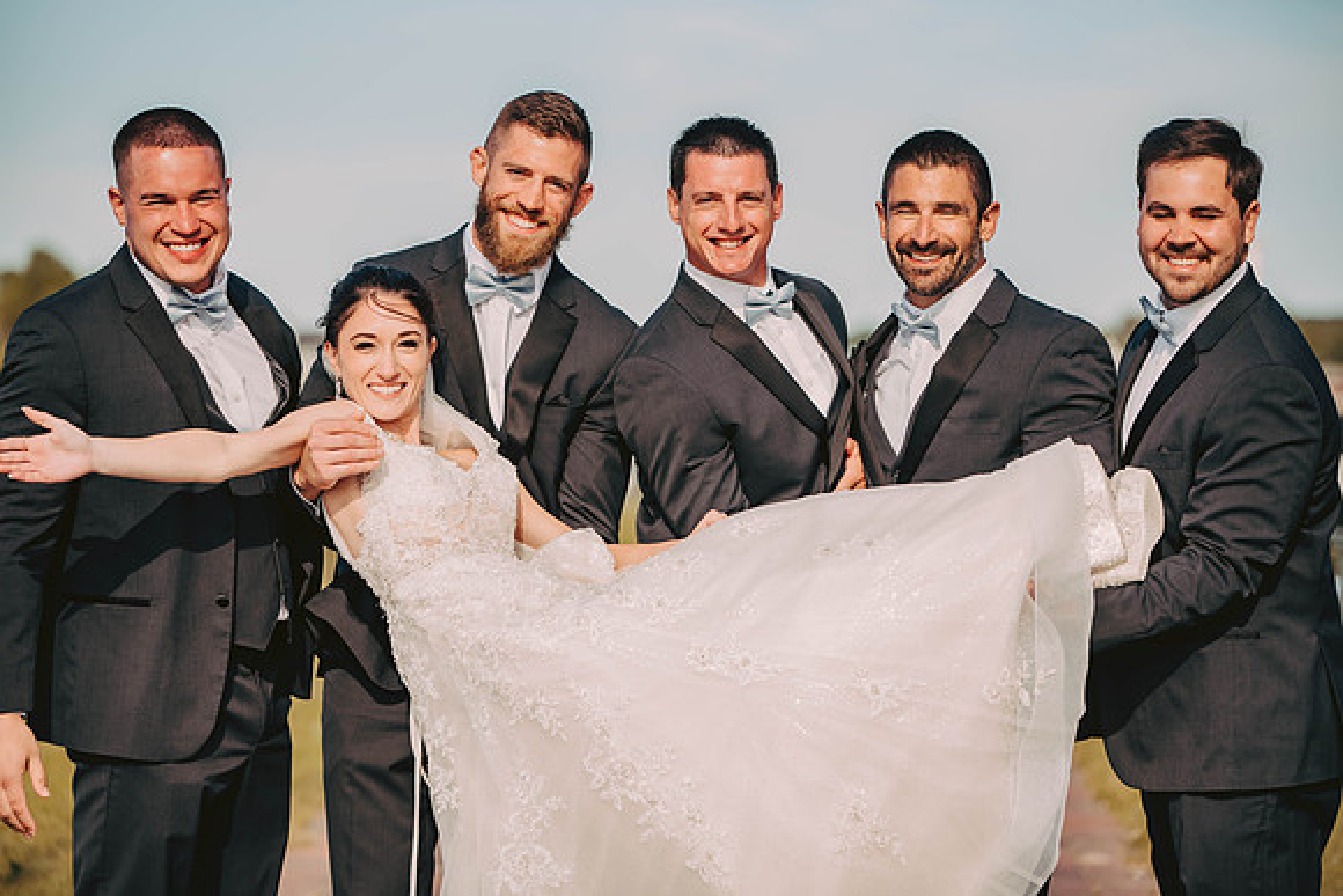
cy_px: 448
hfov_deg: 16.8
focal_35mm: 122
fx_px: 4552
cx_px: 672
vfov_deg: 11.2
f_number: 2.8
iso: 500
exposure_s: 1/4000
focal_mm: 122
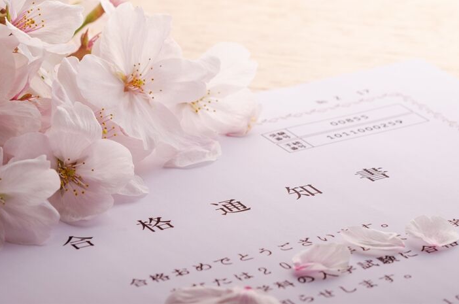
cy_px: 131
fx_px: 2285
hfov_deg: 11.5
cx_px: 216
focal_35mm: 180
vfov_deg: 7.6
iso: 100
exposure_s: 1/125
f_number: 11
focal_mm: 105
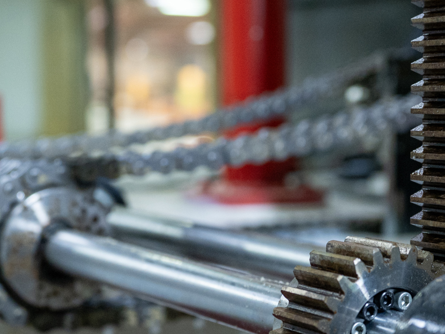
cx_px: 201
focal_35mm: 88
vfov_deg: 16.7
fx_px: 1132
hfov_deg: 22.2
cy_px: 232
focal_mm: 38
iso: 2500
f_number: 2.8
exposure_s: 1/100
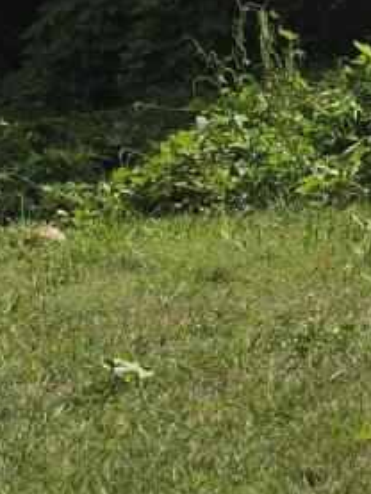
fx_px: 2370
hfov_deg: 8.7
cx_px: 614
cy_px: -146
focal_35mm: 166
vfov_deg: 11.6
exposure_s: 1/6809
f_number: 1.7
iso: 80
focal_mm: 6.3
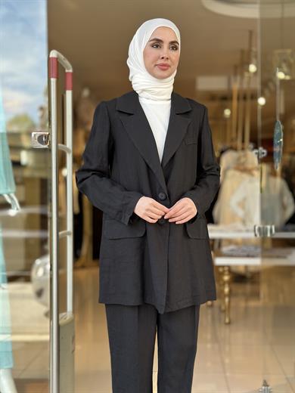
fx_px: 545
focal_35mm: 48
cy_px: 196
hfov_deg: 30.3
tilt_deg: +0.0
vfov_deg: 39.7
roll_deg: -0.4
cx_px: 148
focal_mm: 6.86
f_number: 1.78
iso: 80
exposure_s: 1/271
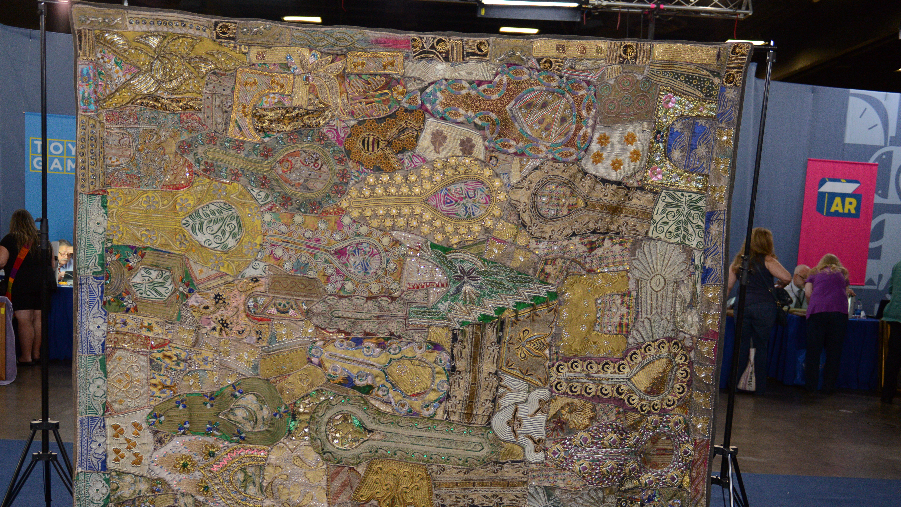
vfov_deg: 30.1
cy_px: 352
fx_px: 932
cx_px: 400
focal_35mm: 39
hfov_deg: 51.5
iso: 2500
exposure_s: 1/640
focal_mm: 31
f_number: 2.8
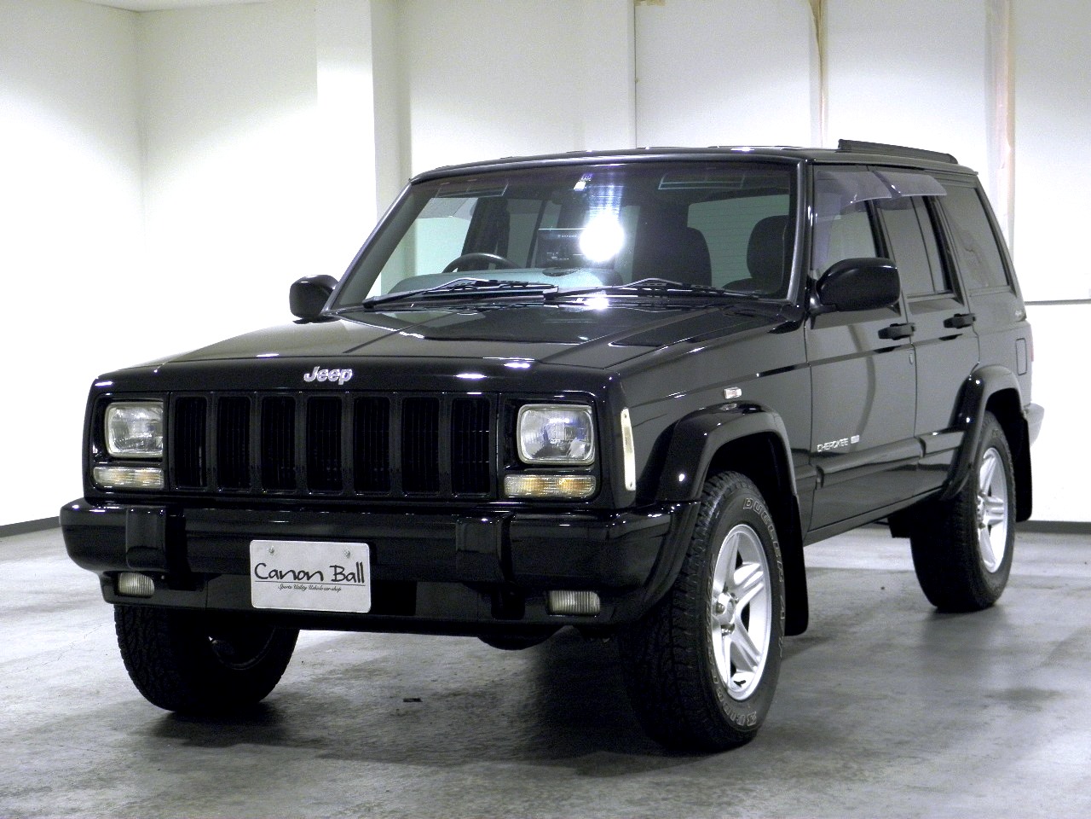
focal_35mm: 68
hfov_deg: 28.6
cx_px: 546
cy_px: 410
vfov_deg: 21.6
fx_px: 2143
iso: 250
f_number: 4.3
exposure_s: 1/8
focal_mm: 12.2
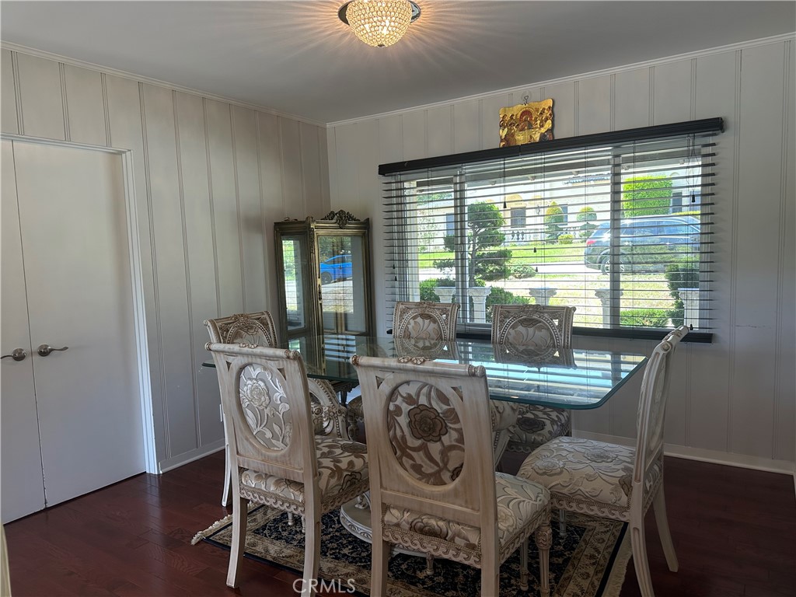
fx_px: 552
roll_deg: +1.5
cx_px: 398
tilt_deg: -5.1
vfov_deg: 56.8
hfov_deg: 71.6
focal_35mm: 24
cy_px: 298
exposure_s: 1/166
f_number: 1.78
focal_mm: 6.86
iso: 100
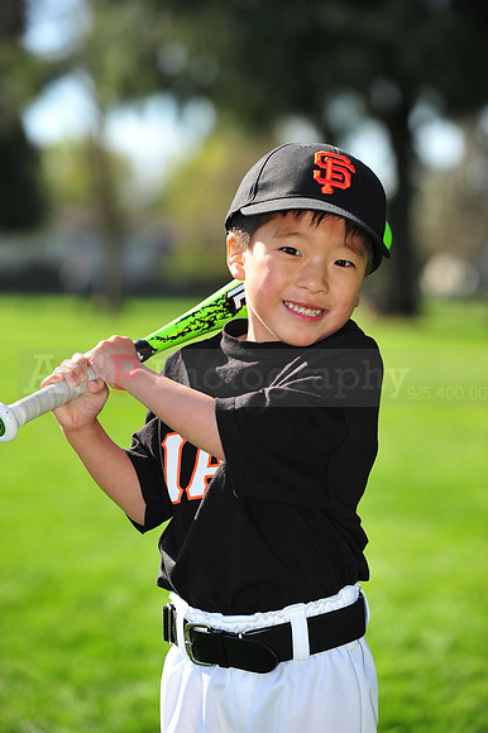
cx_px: 244
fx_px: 2646
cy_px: 366
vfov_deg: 15.8
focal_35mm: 130
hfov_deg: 10.5
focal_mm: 130
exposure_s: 1/800
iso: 200
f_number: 4.5
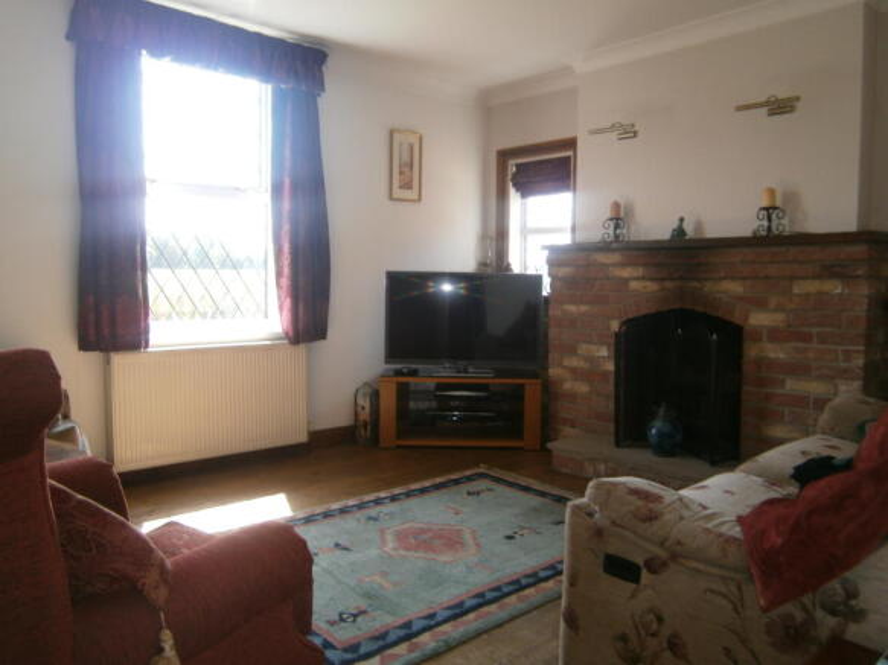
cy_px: 332
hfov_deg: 67.3
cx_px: 444
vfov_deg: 53.0
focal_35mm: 26
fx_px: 667
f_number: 2.8
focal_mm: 4.7
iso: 80
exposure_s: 1/50
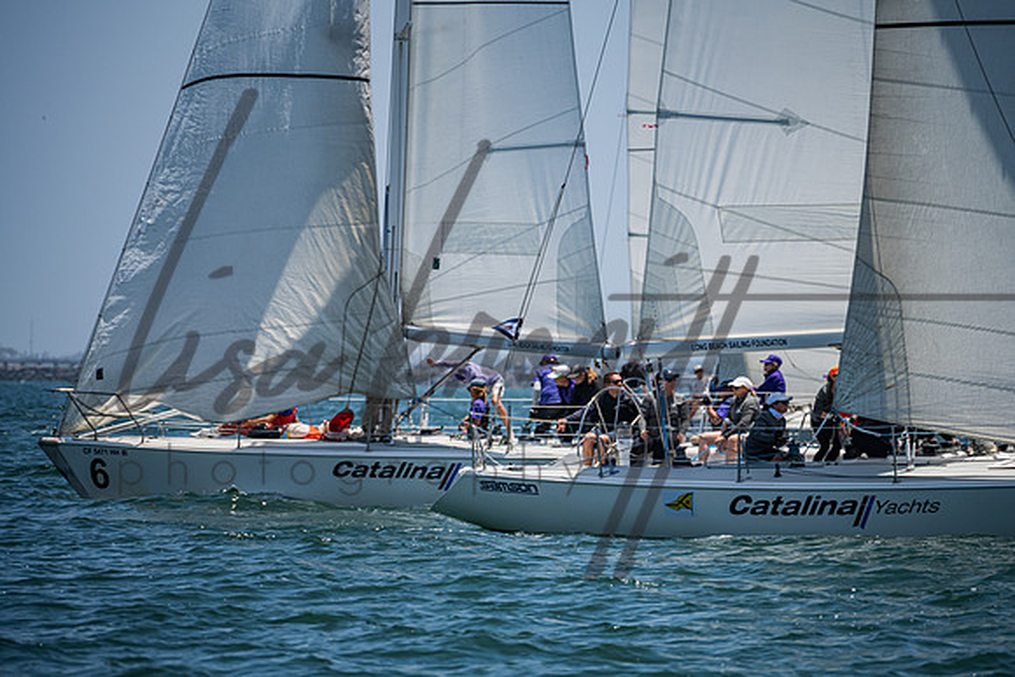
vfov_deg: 3.4
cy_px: 338
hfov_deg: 5.2
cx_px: 508
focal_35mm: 400
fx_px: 11280
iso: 400
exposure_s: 1/2000
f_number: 8
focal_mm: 400
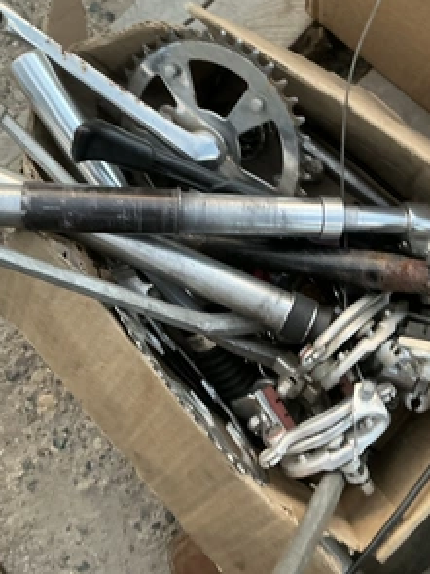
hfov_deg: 37.6
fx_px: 630
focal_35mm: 38
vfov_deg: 49.0
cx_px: 241
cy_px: 284
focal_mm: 3
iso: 160
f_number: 1.8
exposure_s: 1/60
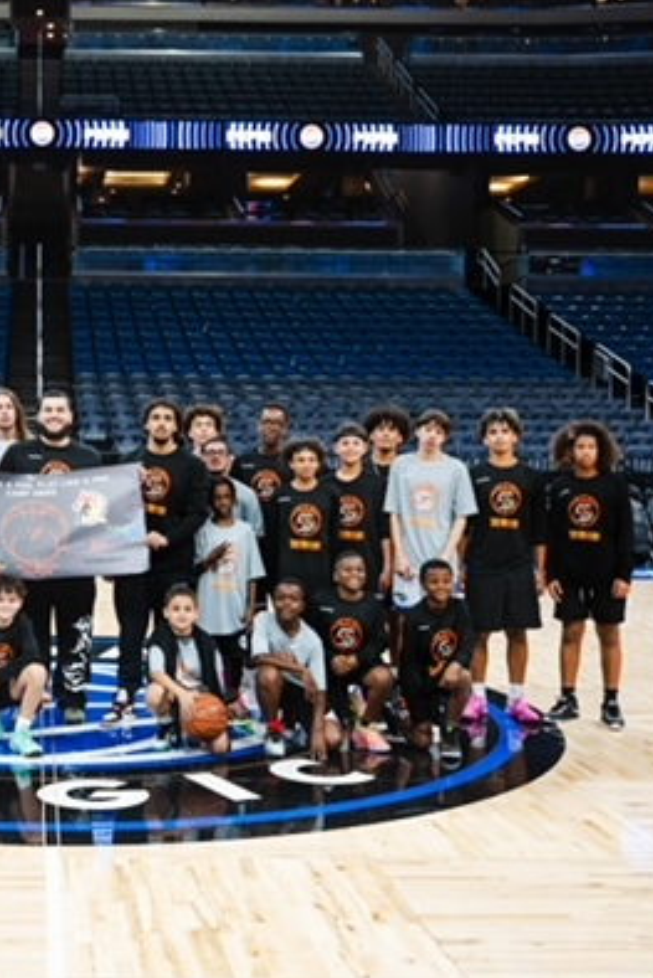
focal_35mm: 52
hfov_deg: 24.9
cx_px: 52
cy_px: 469
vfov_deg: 37.8
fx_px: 1427
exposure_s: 1/1000
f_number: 2.8
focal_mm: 32.3
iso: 1250
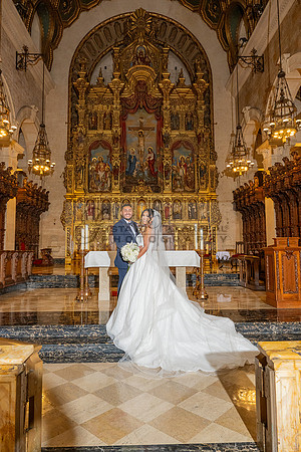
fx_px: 301
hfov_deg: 53.1
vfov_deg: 73.7
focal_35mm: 24
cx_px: 150
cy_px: 226
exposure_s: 1/200
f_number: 6.3
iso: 2000
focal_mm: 24
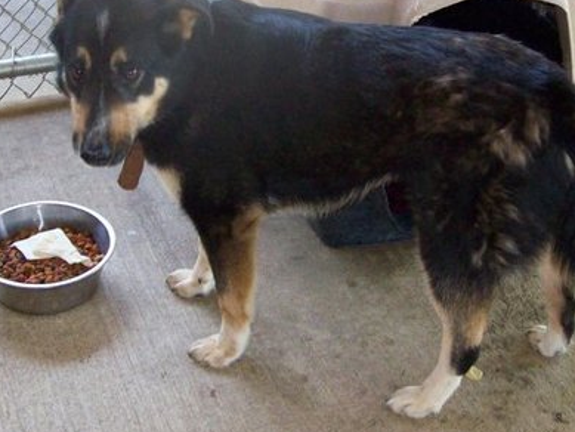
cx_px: 340
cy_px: 144
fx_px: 1180
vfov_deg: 20.7
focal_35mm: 71
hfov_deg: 27.3
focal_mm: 6
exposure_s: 1/64
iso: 200
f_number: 2.7
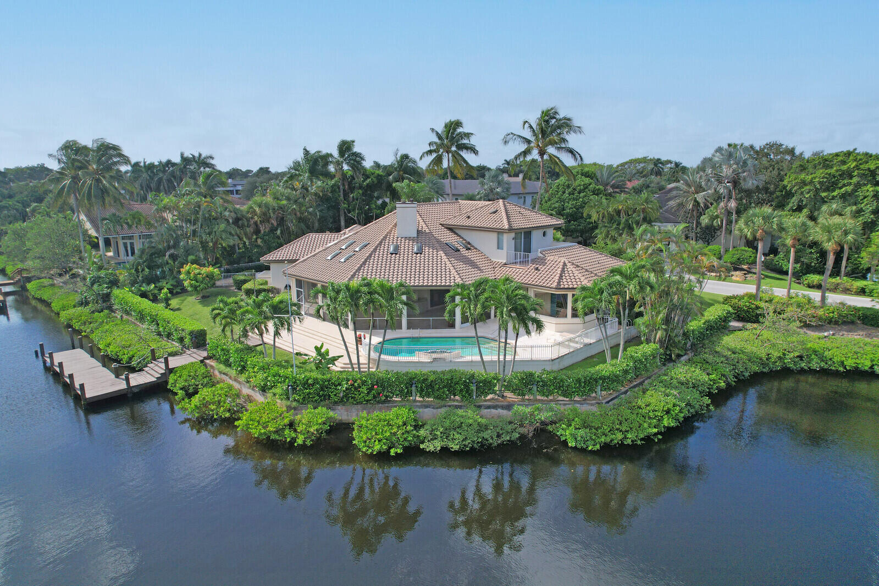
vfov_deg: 57.2
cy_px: 293
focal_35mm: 22
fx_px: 537
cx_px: 440
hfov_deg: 78.6
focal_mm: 8.38
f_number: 2.8
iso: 100
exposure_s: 1/2000
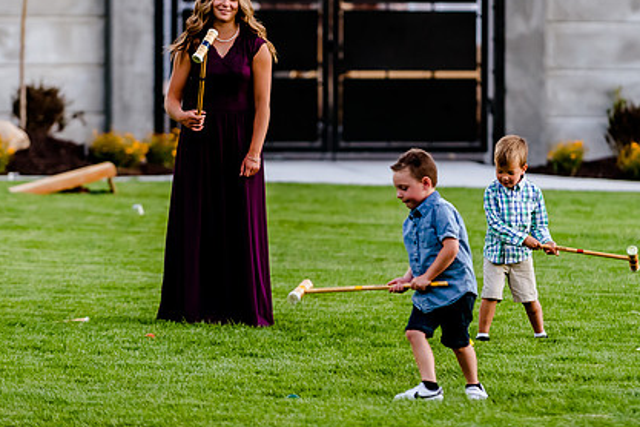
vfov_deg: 5.0
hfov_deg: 7.5
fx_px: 4906
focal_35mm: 276
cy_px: 72
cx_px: 364
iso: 1000
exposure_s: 1/250
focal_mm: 155
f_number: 2.8
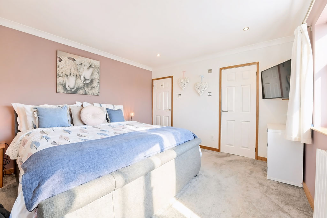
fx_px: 127
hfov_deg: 104.2
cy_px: 109
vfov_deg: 81.2
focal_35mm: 14
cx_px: 164
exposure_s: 1/15
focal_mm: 14
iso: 250
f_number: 10
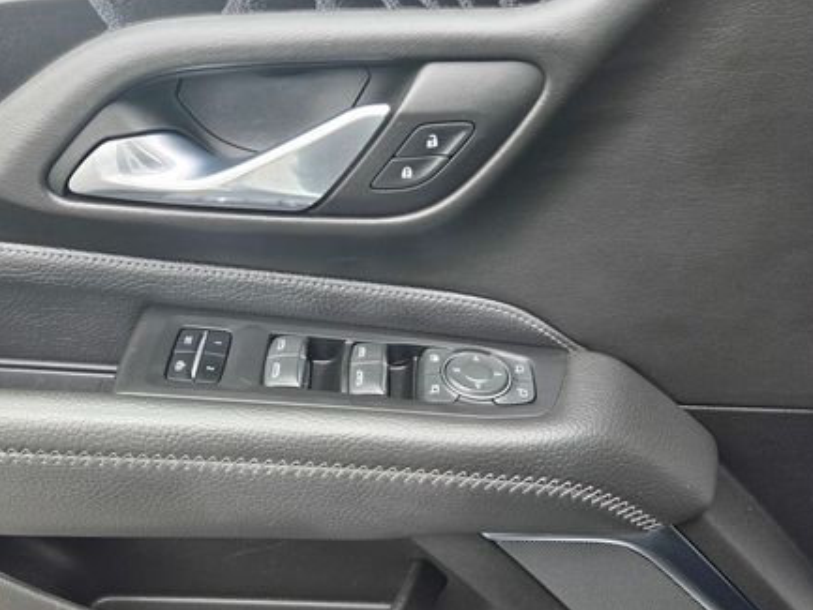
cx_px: 357
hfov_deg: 53.8
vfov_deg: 41.6
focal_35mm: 34
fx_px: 799
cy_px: 375
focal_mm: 5.4
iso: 80
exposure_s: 1/180
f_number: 1.8
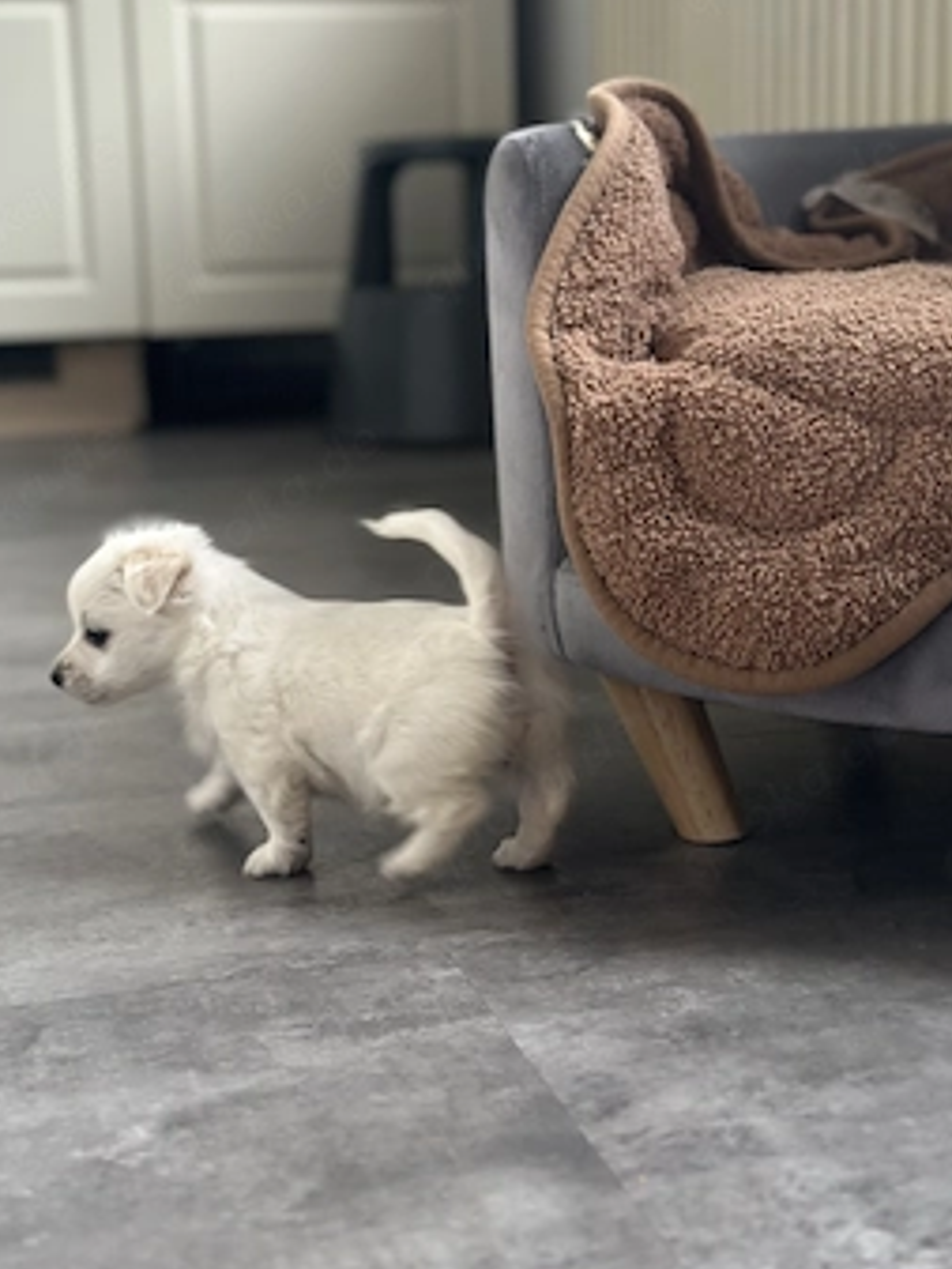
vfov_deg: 33.7
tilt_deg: -10.4
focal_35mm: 57
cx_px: 406
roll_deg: +1.8
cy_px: 565
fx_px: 2089
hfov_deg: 25.6
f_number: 1.78
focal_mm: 6.86
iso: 200
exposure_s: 1/60
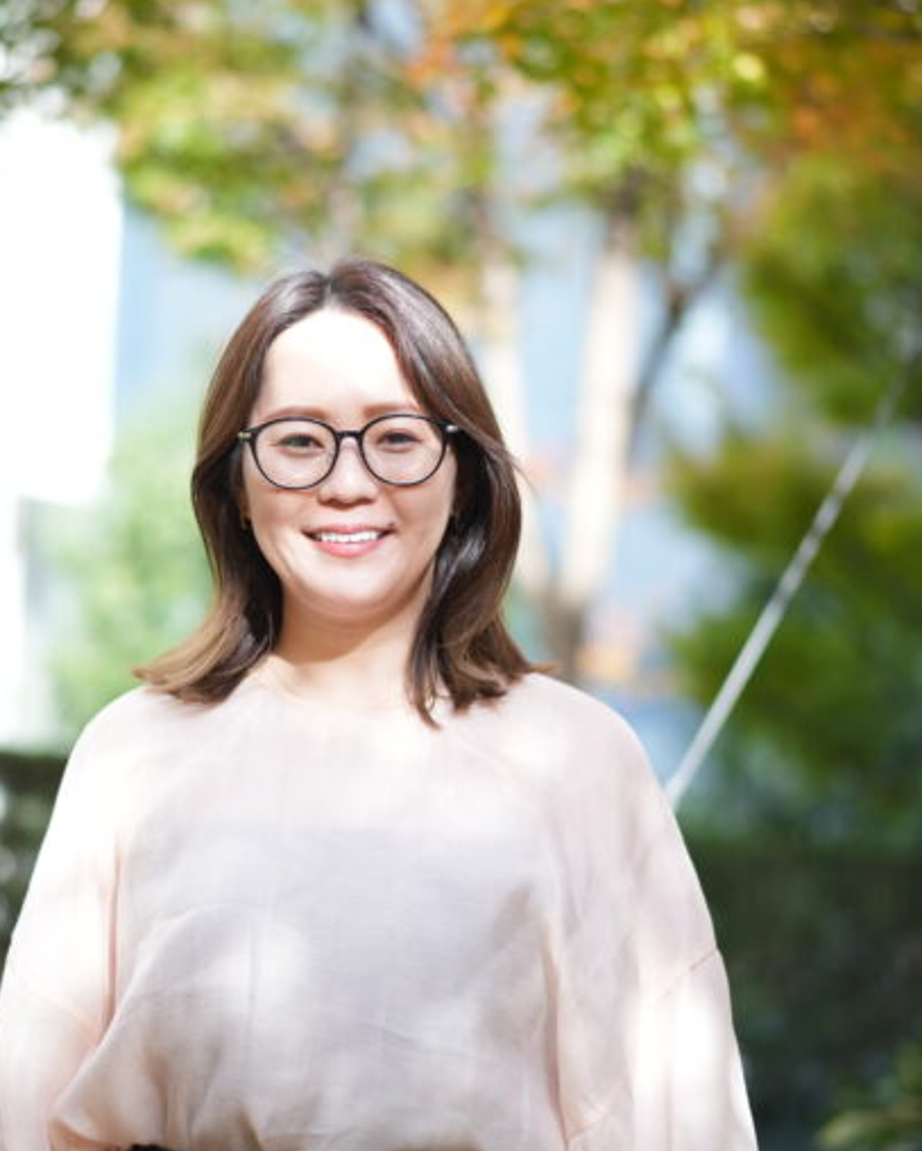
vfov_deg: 24.4
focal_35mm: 78
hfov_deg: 19.6
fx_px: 2658
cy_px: 578
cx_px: 349
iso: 800
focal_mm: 55
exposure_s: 1/125
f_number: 1.8
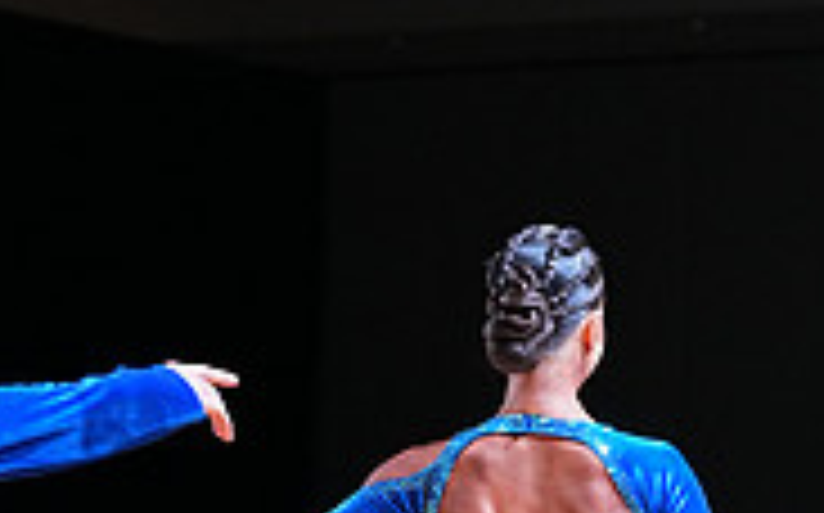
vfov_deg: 5.5
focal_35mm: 236
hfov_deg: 8.9
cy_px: 819
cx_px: 236
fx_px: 5295
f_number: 4
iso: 1600
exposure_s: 1/400
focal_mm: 73
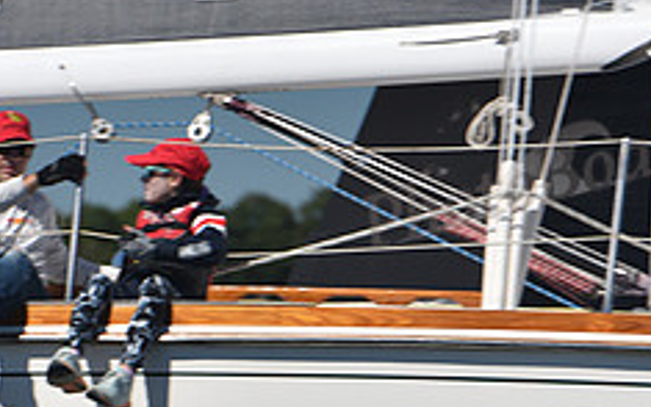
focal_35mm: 504
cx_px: 220
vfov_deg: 2.6
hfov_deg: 4.2
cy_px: 363
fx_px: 8944
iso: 200
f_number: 6.3
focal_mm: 200
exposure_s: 1/1000
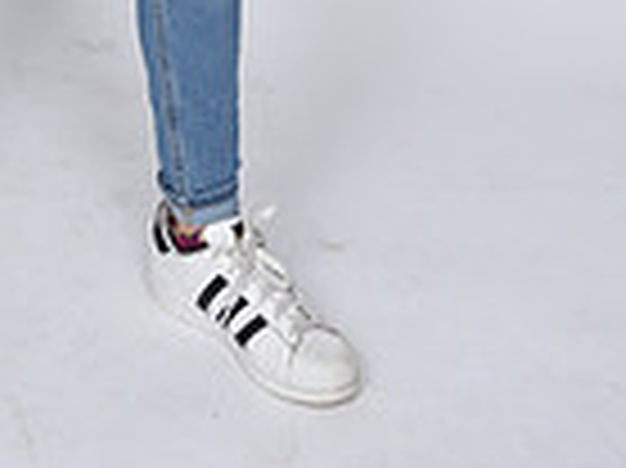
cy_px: -688
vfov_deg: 7.7
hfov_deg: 11.0
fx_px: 3198
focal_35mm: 177
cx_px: -146
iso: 100
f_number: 7.1
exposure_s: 1/160
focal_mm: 44
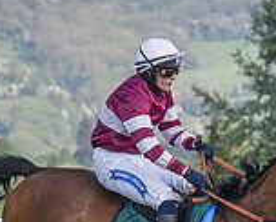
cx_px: 196
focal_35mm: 613
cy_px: 284
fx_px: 5014
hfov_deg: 3.2
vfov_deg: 2.5
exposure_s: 1/2500
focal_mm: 98
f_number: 4
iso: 400
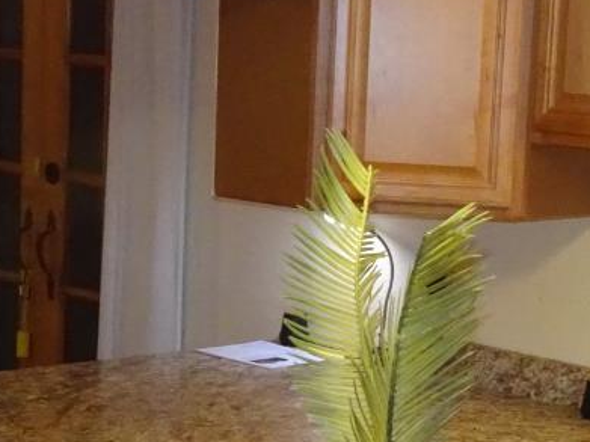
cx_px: 518
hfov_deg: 20.9
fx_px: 1568
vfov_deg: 16.0
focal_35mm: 92
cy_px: 349
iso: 500
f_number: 3.5
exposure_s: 1/30
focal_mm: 4.1
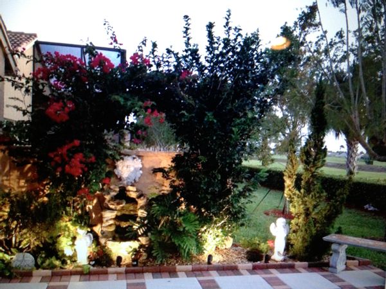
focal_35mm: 35
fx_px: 390
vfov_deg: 40.7
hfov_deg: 52.6
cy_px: 144
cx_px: 193
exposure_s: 1/20
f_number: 2.4
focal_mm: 4.28
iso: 64
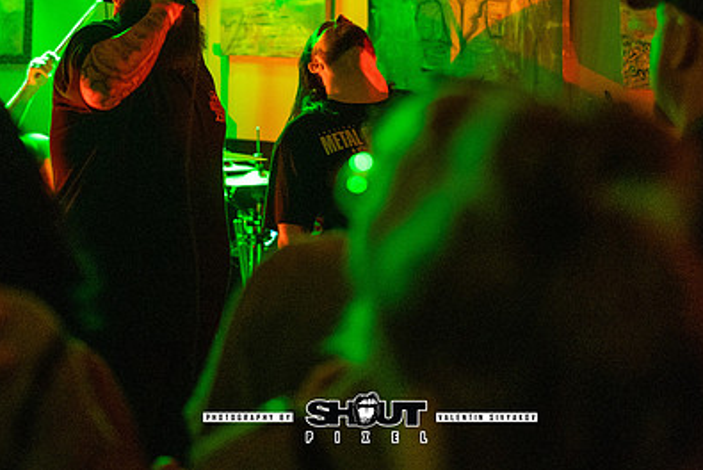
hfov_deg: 24.7
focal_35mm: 82
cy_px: 102
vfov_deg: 16.6
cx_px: 353
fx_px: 1602
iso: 4000
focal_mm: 50
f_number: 1.8
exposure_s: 1/200
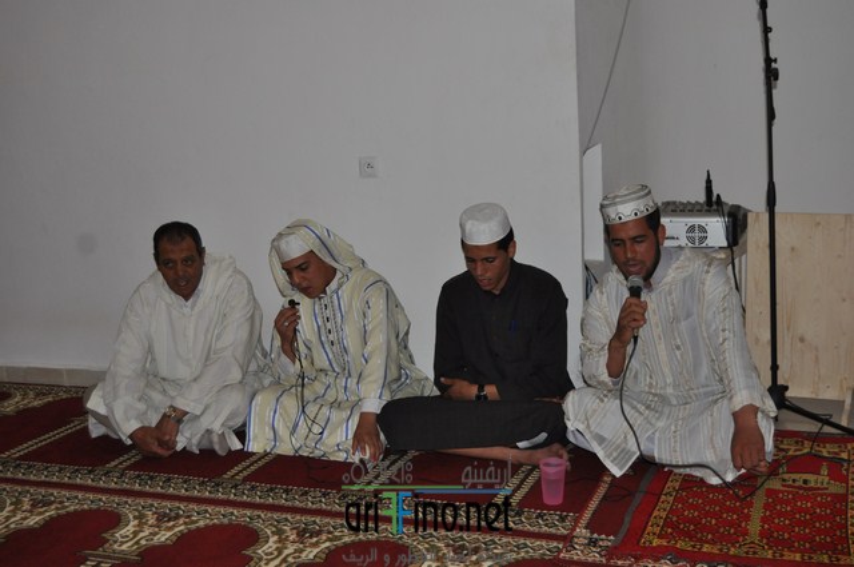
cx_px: 427
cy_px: 284
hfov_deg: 41.2
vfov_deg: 28.0
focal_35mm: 48
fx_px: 1137
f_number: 4.5
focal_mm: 32
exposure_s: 1/60
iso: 800
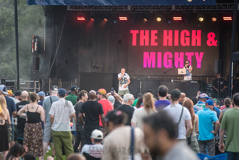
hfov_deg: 10.3
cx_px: 120
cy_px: 80
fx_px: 1332
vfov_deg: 6.9
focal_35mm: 201
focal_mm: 200
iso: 1000
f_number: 4
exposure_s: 1/1000
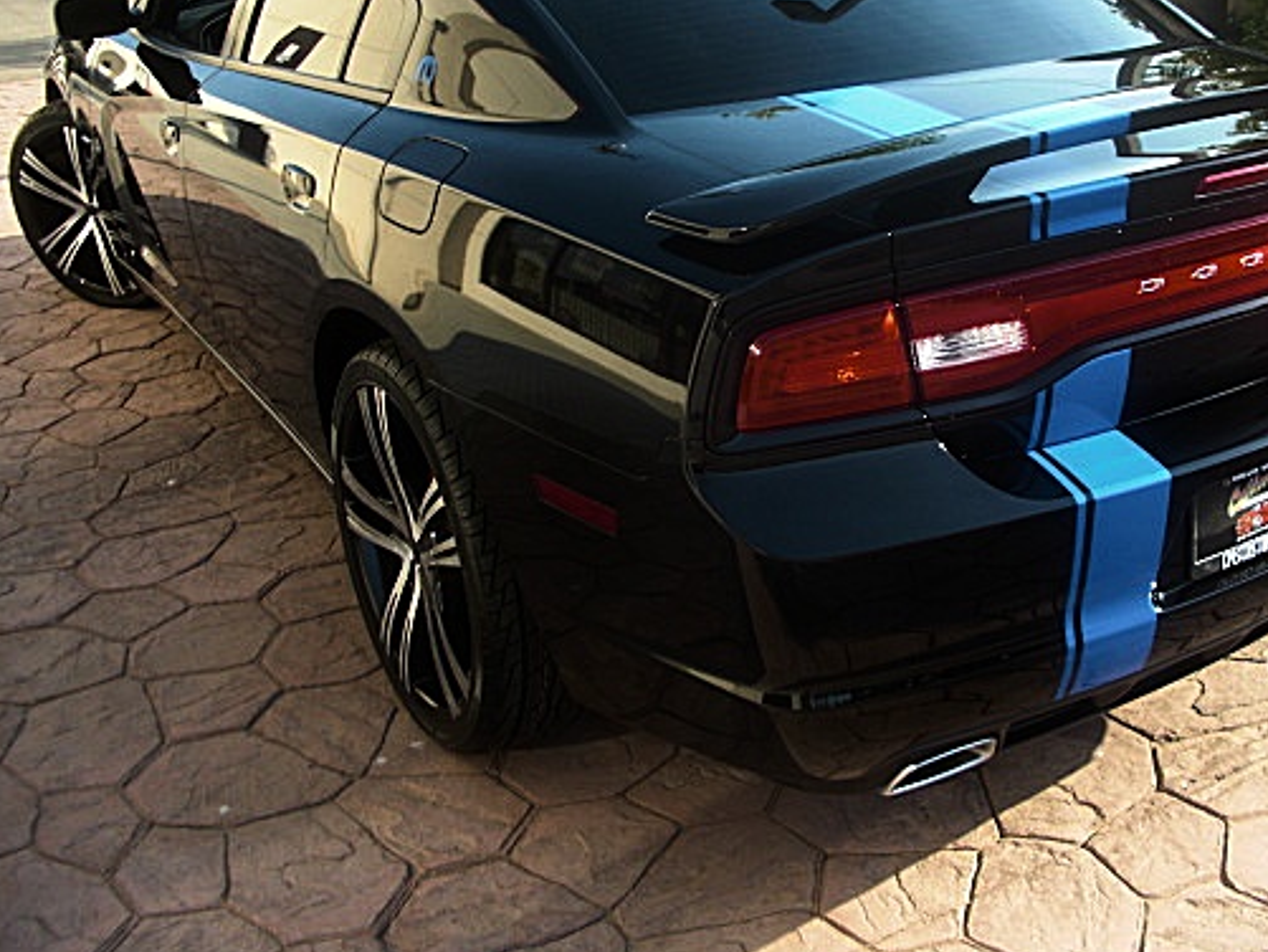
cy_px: 360
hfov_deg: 41.0
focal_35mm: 46
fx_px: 1685
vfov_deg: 31.4
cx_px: 787
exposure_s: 1/160
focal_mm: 6.3
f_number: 2.8
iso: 50
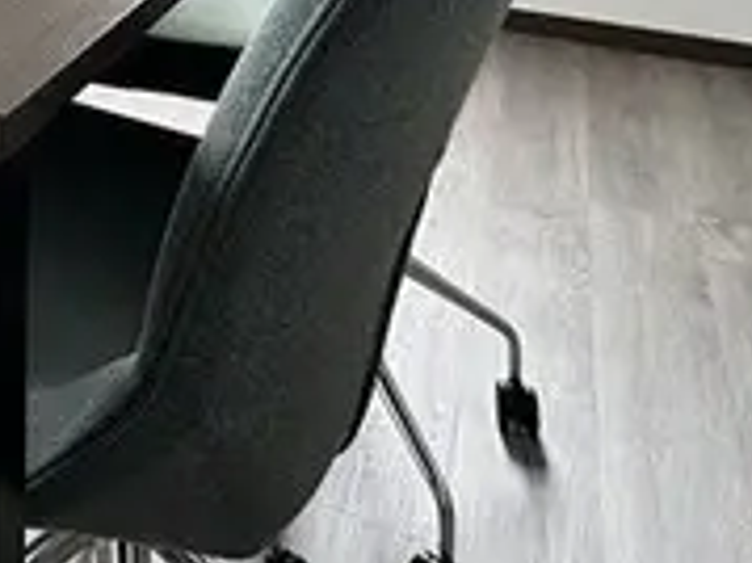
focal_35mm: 50
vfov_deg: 22.1
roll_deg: +0.2
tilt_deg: +1.4
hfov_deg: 34.0
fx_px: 1085
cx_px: -42
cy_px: -357
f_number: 2.2
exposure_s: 1/99
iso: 160
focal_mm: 2.22
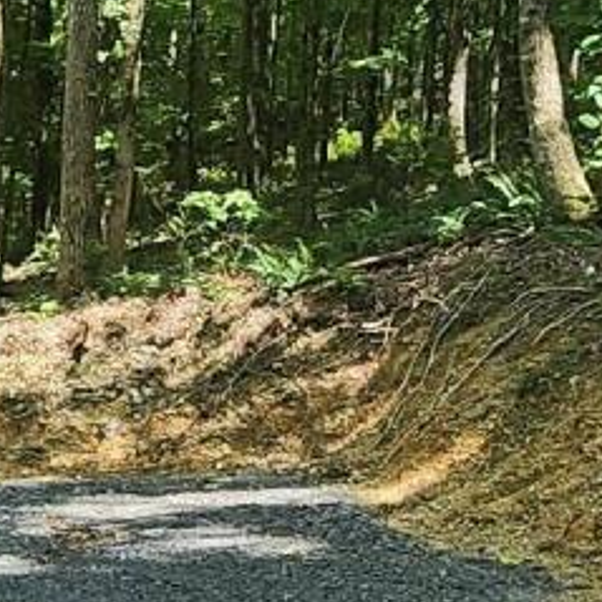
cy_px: 383
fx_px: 1889
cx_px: -161
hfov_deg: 17.1
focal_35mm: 96
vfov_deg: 18.1
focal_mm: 2.2
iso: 50
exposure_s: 1/232
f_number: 2.2
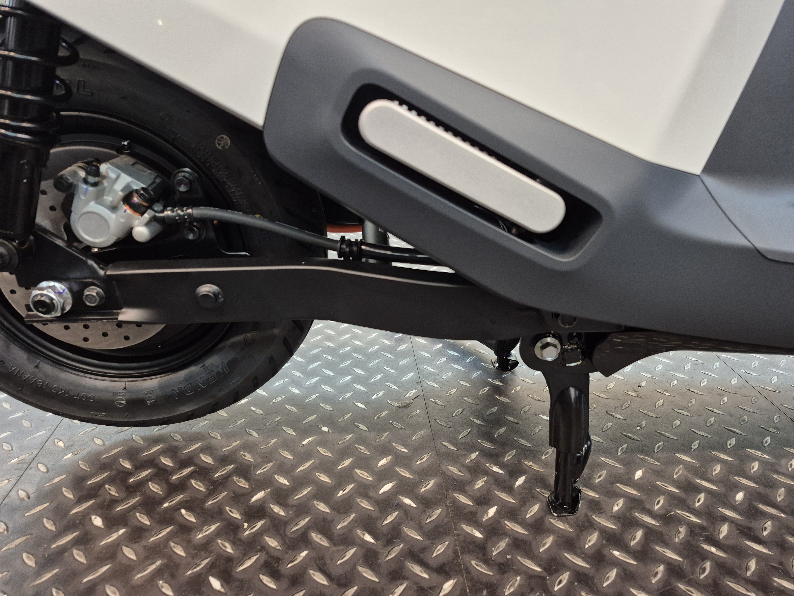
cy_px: 298
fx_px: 528
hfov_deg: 73.9
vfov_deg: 58.9
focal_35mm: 23
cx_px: 397
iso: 640
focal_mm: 5.4
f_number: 1.8
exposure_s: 1/60
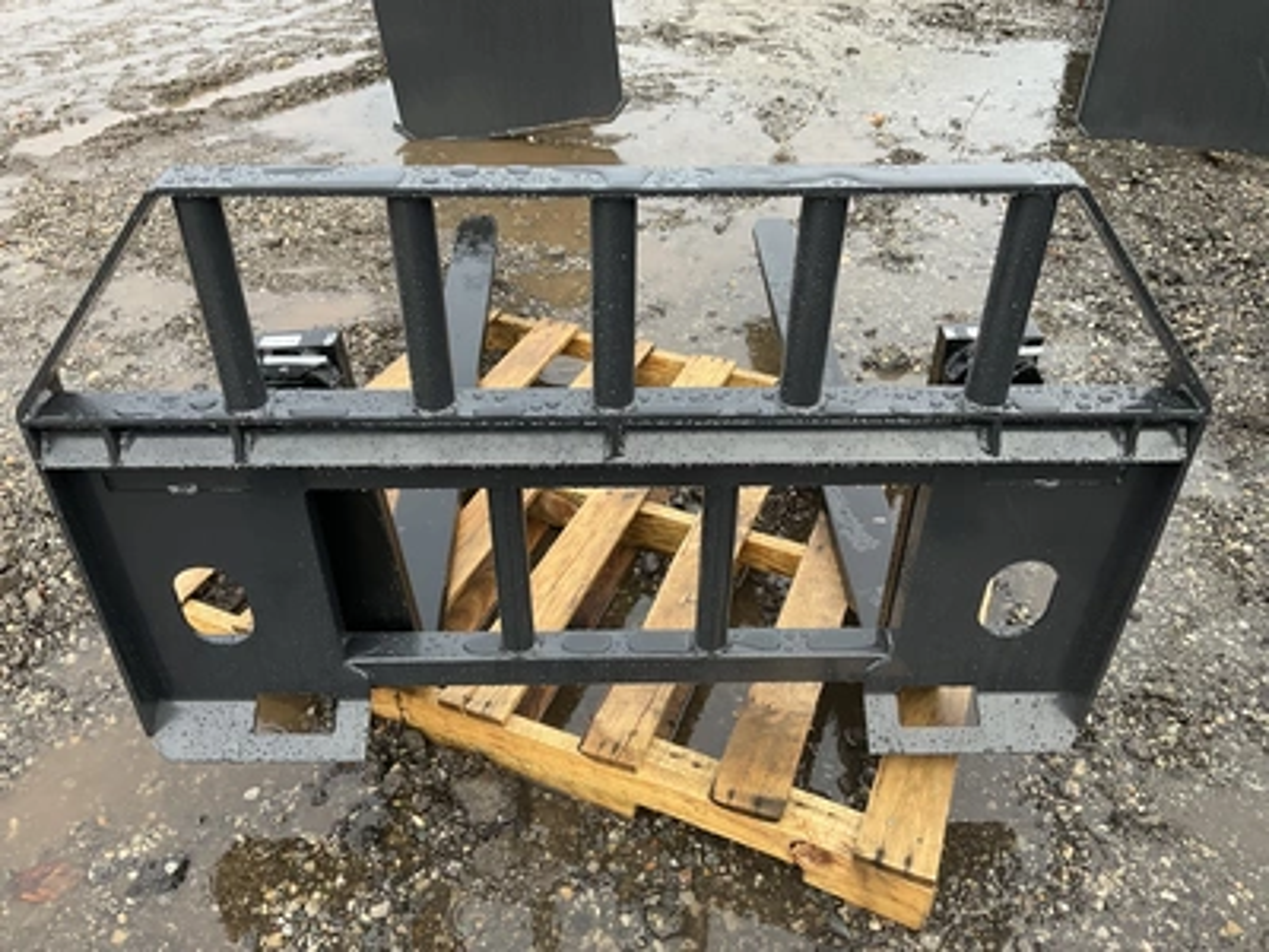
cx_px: 634
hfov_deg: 61.7
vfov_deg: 48.2
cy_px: 476
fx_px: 1063
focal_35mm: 29
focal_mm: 3
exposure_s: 1/91
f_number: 1.8
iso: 64
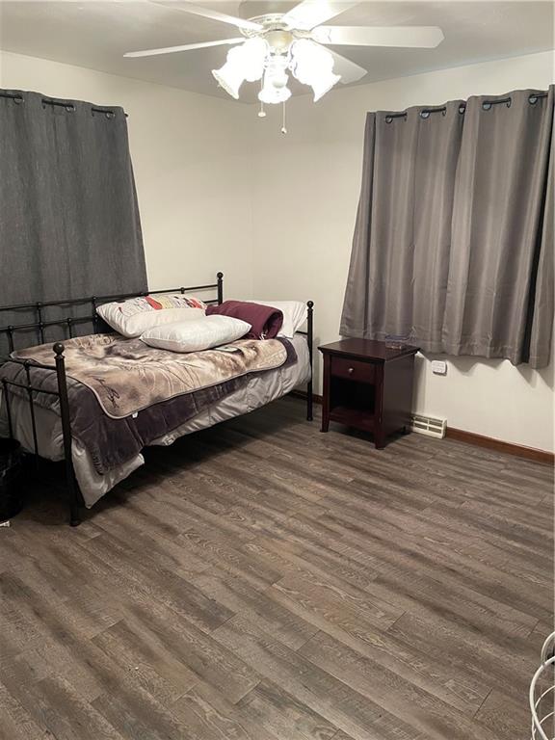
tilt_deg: -12.4
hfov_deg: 53.1
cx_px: 278
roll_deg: -0.3
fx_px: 556
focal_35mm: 26
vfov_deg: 67.3
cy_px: 370
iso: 400
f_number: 1.6
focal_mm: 4.2
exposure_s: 1/60
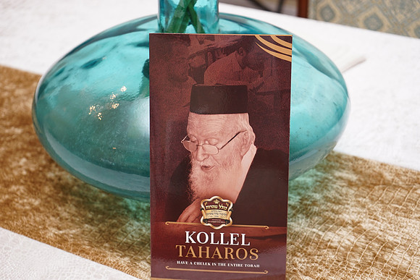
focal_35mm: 70
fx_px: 817
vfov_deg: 19.5
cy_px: 140
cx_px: 210
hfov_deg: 28.8
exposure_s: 1/100
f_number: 5.6
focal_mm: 70
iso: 400
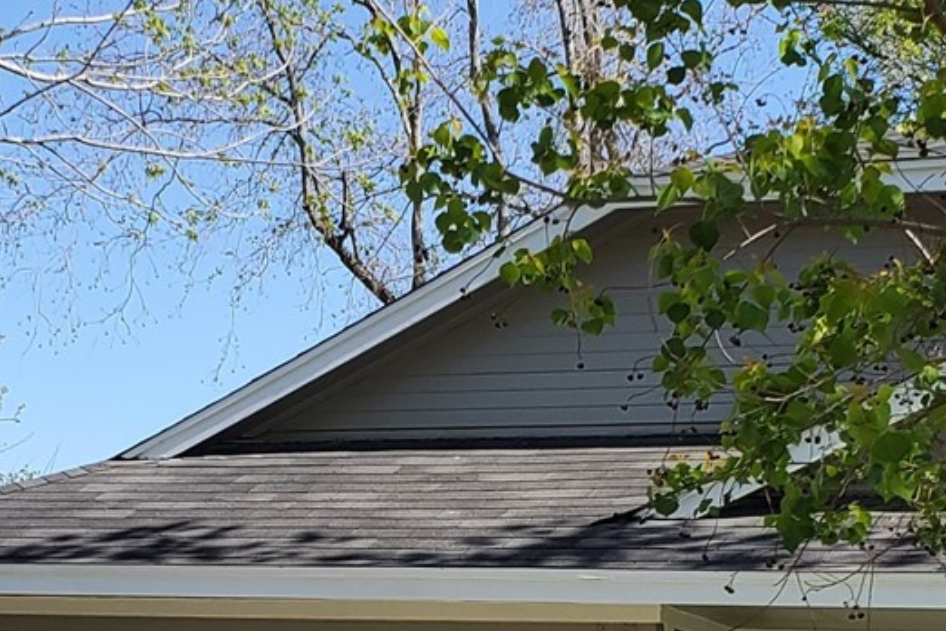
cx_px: 375
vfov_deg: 12.8
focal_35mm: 106
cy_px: 566
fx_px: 2785
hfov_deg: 19.3
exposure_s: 1/1108
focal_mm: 4.3
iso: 50
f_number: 2.4
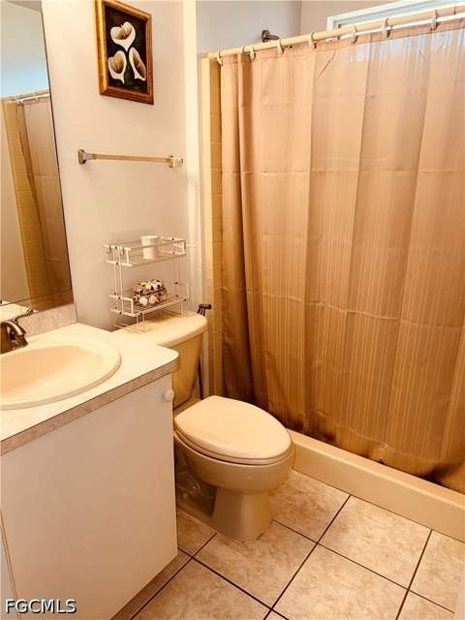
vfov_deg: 71.6
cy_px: 310
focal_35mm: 24
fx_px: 430
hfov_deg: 56.8
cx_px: 232
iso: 100
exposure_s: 1/120
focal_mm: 6.76
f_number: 1.78
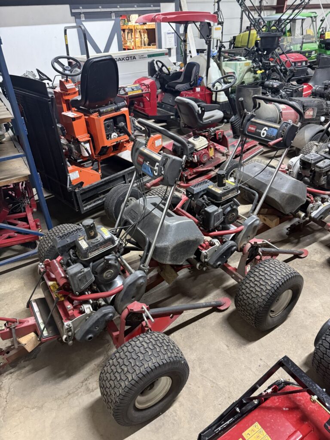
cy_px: 220
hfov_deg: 56.8
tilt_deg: -31.5
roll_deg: +4.4
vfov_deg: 71.6
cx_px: 165
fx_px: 305
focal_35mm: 24
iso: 640
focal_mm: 6.76
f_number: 1.78
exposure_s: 1/40
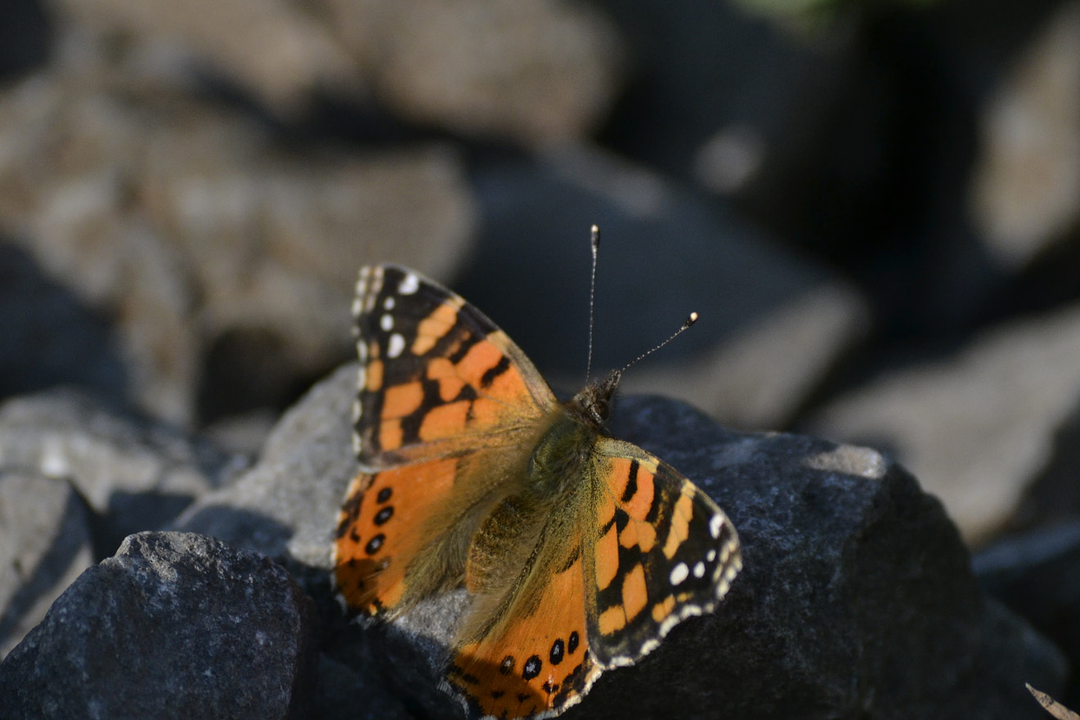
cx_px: 530
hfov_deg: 4.4
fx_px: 13951
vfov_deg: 3.0
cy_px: 381
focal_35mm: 465
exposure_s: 1/2000
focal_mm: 200
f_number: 5.6
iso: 400
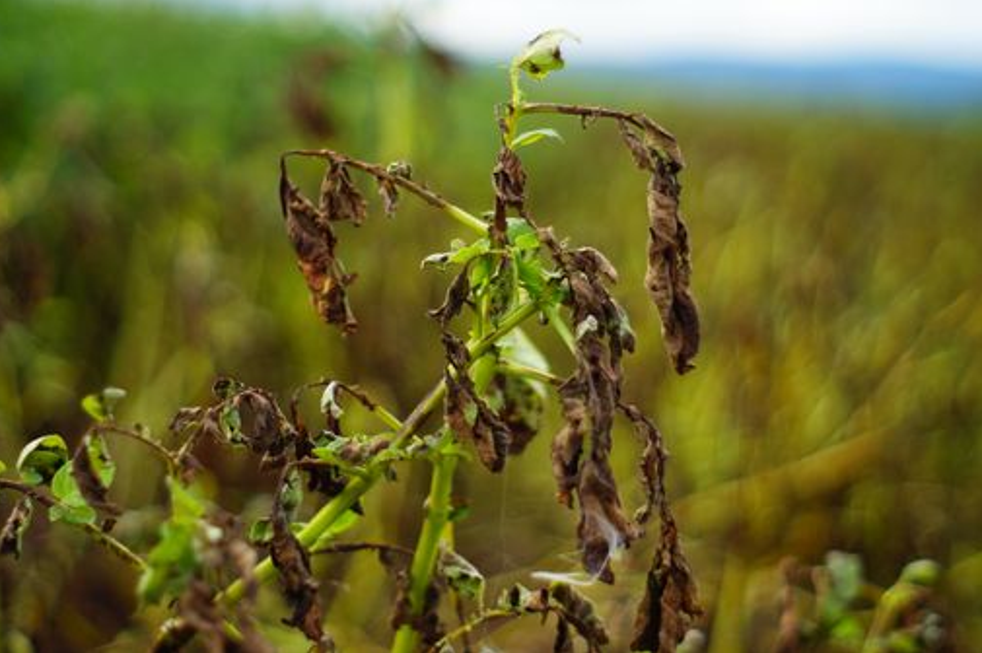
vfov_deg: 17.9
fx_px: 2072
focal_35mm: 76
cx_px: 490
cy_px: 325
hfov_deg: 26.7
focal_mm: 50
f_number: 1.7
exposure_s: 1/1250
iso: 100
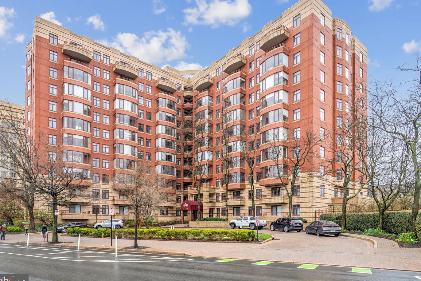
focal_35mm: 21
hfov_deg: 81.2
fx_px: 246
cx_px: 202
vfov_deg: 59.5
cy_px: 142
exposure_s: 1/100
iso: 400
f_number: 8
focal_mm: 20
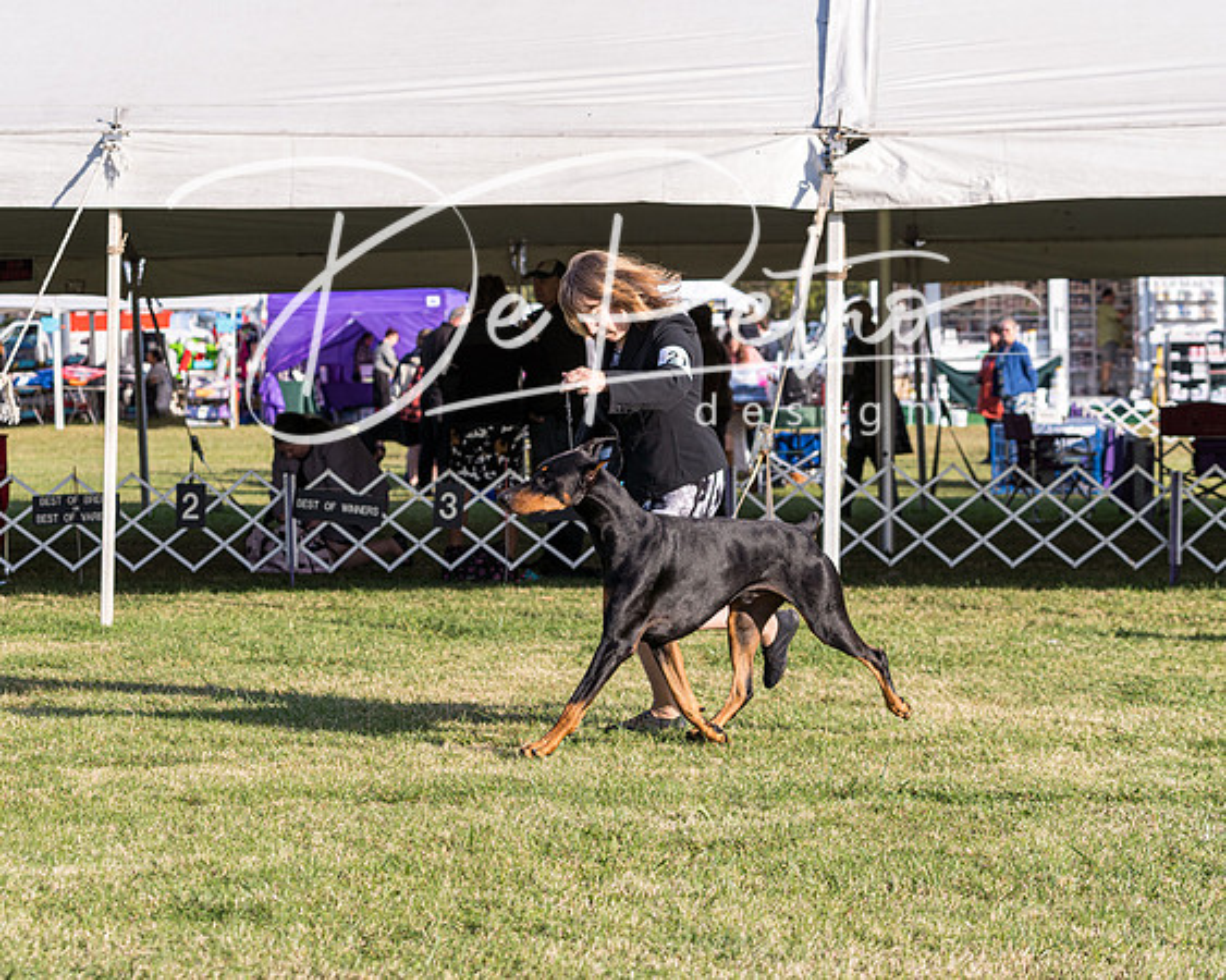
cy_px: 490
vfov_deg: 17.5
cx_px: 613
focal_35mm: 88
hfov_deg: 21.8
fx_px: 3186
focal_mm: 78
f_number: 5.6
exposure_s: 1/1000
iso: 320
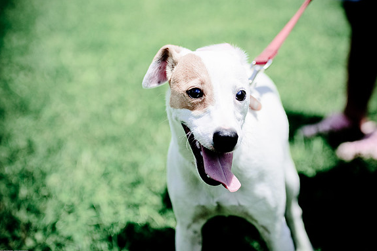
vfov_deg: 12.9
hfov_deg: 19.3
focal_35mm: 106
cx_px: 189
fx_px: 1110
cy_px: 126
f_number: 2.8
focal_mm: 70
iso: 200
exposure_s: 1/5000
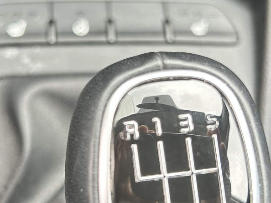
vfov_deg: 23.3
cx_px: 108
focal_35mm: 63
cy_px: 92
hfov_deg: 30.6
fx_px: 493
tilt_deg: -64.8
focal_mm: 5.7
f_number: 1.5
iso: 125
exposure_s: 1/111
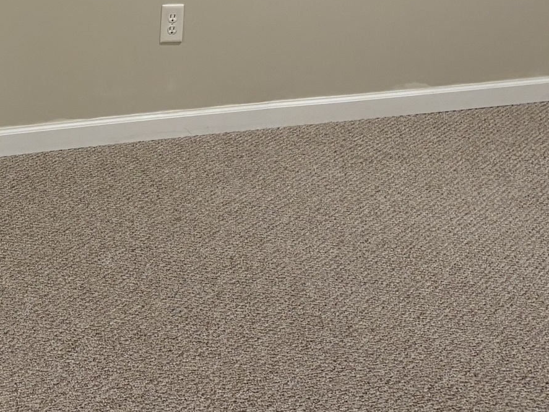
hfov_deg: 21.3
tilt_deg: -5.8
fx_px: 1428
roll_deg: -0.7
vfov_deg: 15.3
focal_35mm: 90
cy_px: -192
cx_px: 58
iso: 125
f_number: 1.6
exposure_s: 1/60
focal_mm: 5.96
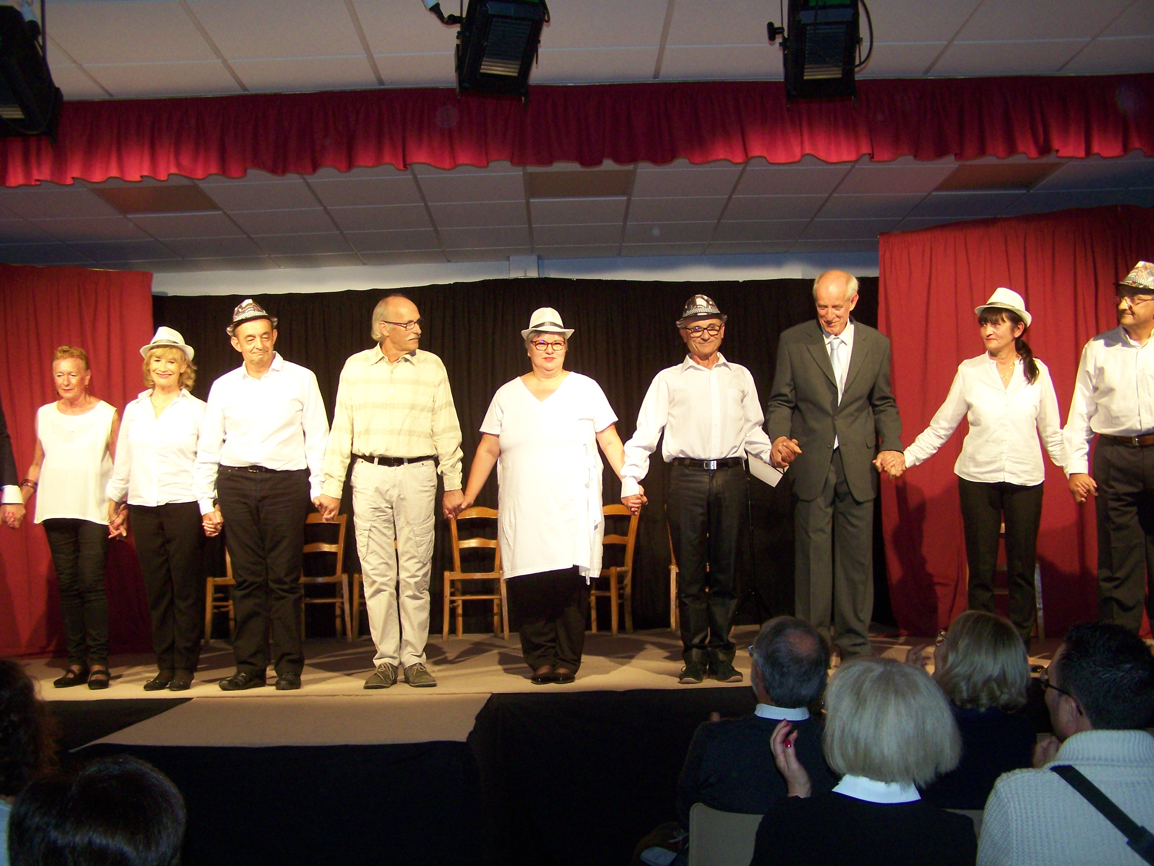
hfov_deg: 49.0
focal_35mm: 38
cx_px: 577
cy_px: 433
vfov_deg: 37.7
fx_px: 1267
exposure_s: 1/60
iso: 160
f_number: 2.8
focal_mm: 6.3
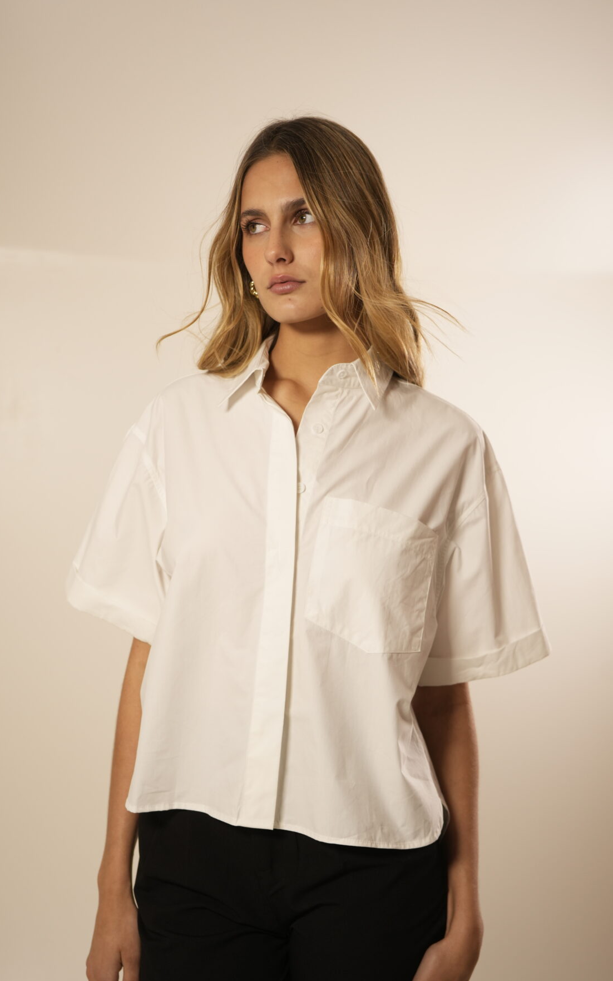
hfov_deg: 24.9
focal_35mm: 52
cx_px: 312
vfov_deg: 38.9
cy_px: 500
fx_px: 1390
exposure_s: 1/125
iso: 800
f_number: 3.5
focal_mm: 50
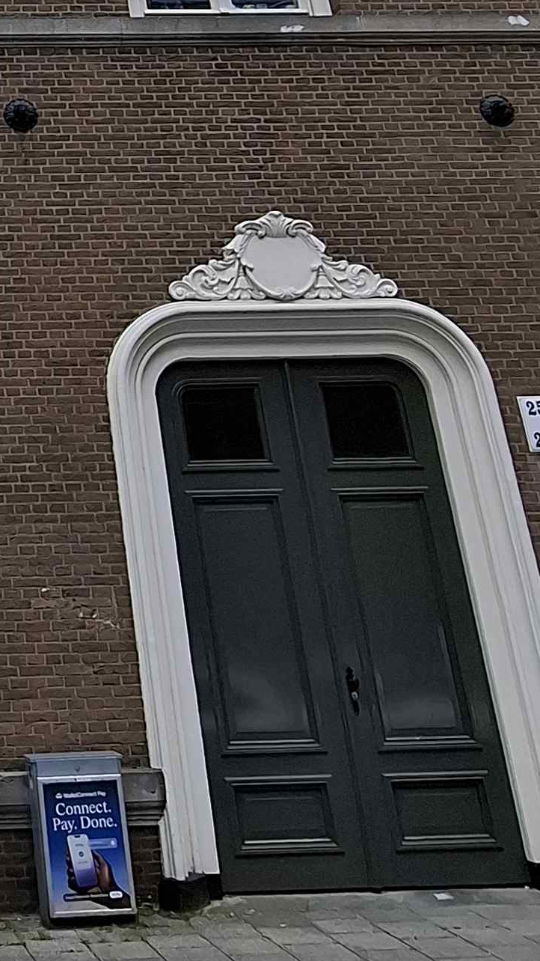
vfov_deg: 43.1
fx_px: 1146
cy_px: 171
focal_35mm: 45
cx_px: -206
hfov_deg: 22.9
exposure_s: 1/917
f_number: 2.2
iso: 40
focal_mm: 1.74
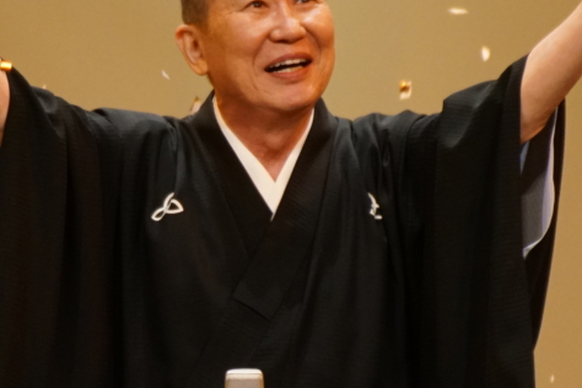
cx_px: 214
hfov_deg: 1.6
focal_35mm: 1260
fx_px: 20368
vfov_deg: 1.1
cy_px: 261
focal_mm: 373
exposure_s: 1/160
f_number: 6.3
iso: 3200
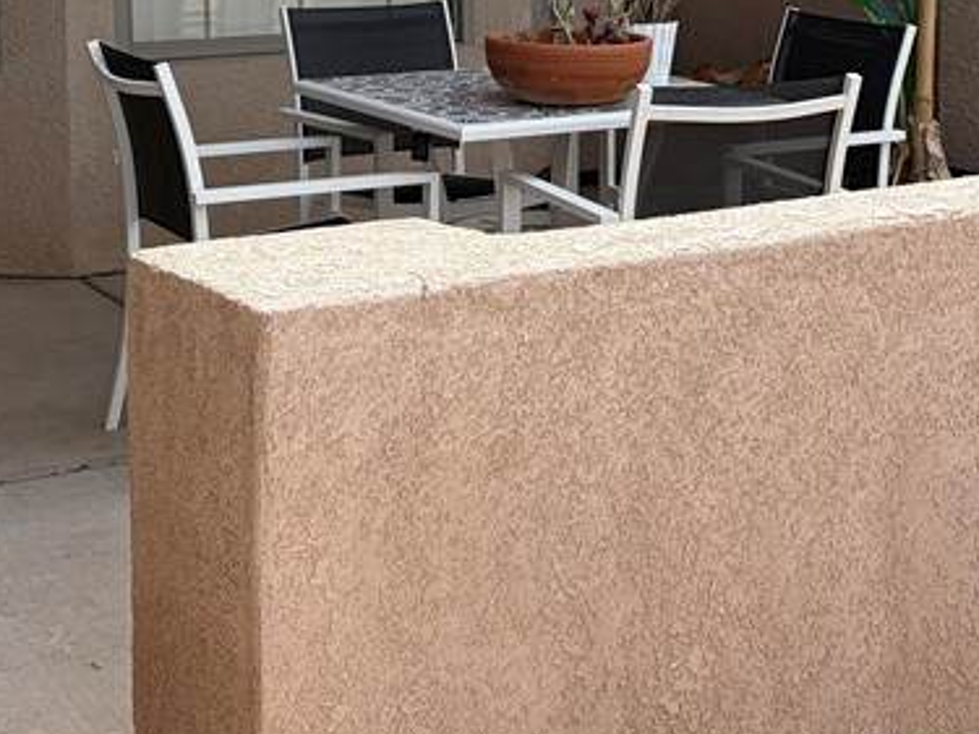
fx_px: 2007
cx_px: 697
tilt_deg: -5.0
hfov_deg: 27.1
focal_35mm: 71
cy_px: 18
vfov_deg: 20.1
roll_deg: +0.2
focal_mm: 5.96
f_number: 1.6
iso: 64
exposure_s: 1/2639
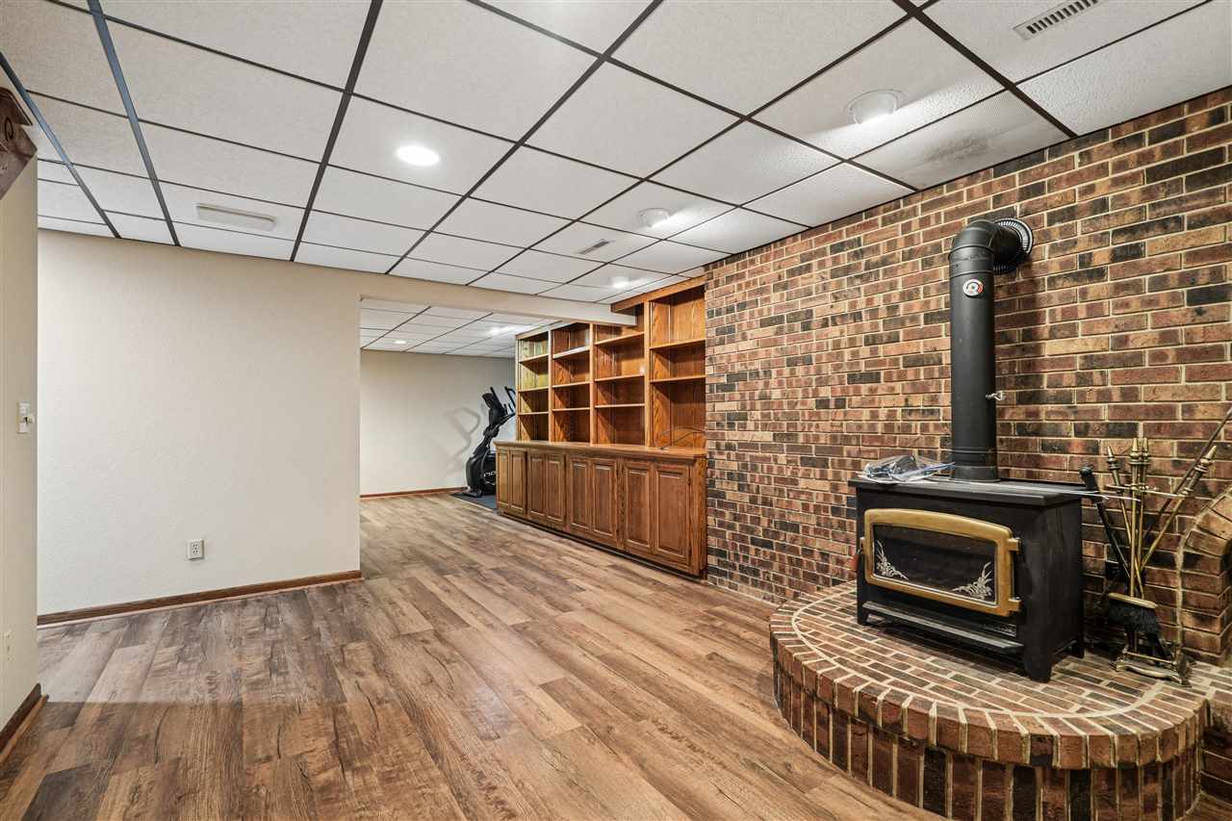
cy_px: 410
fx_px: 547
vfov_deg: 73.7
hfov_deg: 96.7
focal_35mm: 16
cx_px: 616
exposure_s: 1/1.67
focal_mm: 16
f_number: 10
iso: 400
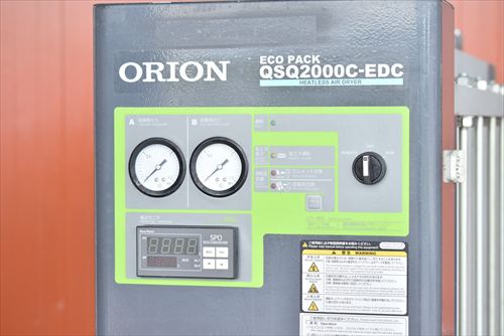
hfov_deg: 24.6
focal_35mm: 82
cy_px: 168
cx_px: 252
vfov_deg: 16.6
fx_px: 1156
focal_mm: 55
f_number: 6.3
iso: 1250
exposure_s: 1/250
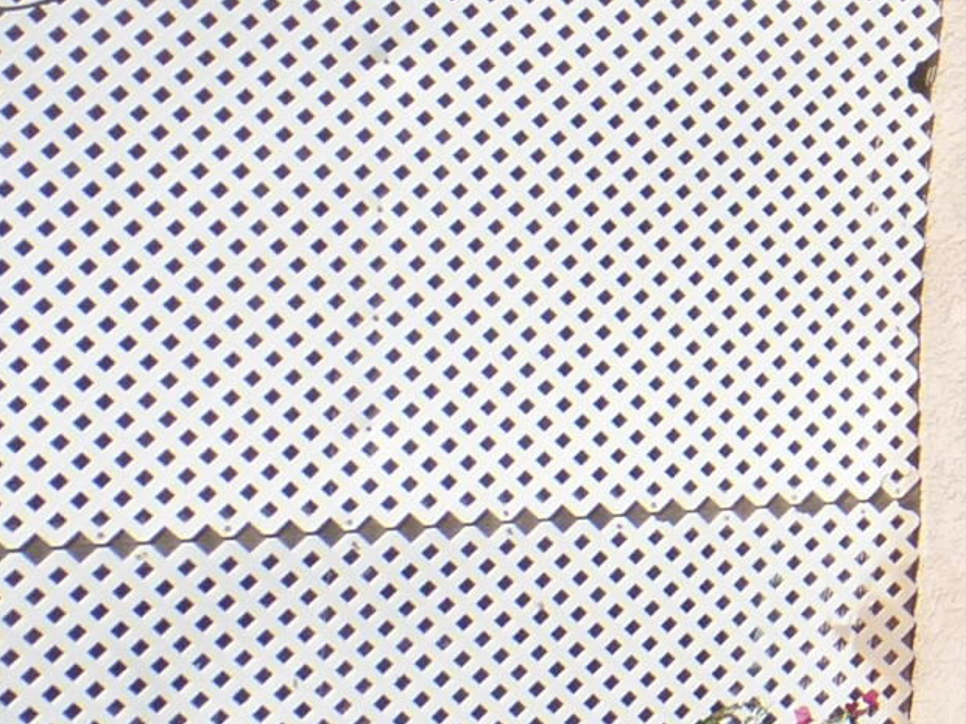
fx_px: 3377
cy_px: -87
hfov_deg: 12.8
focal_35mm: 121
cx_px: 2276
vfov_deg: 12.0
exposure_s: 1/1000
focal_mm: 4.3
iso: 100
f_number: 4
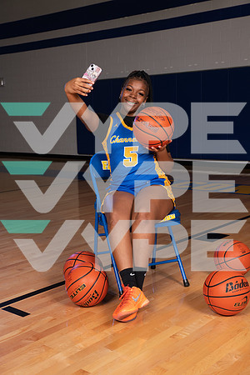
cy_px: 188
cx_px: 125
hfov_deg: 28.1
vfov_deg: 41.1
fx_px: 500
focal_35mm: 48
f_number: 7.1
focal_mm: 48
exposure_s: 1/320
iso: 500
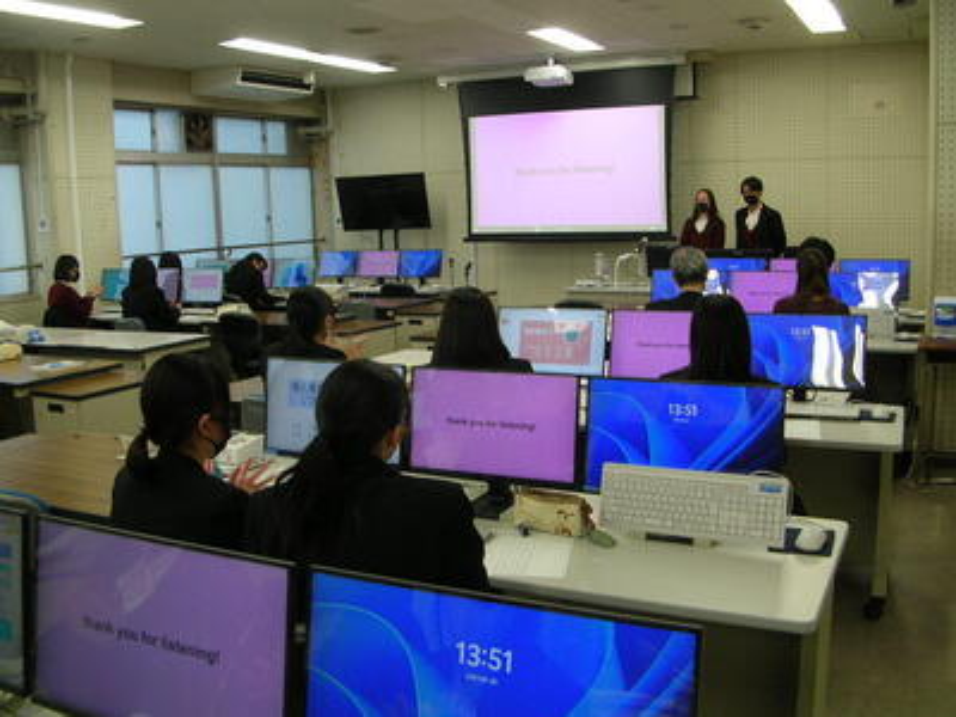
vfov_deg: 40.7
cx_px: 478
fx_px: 967
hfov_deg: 52.6
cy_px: 358
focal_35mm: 35
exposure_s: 1/30.8
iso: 50
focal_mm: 5.8
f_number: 2.8
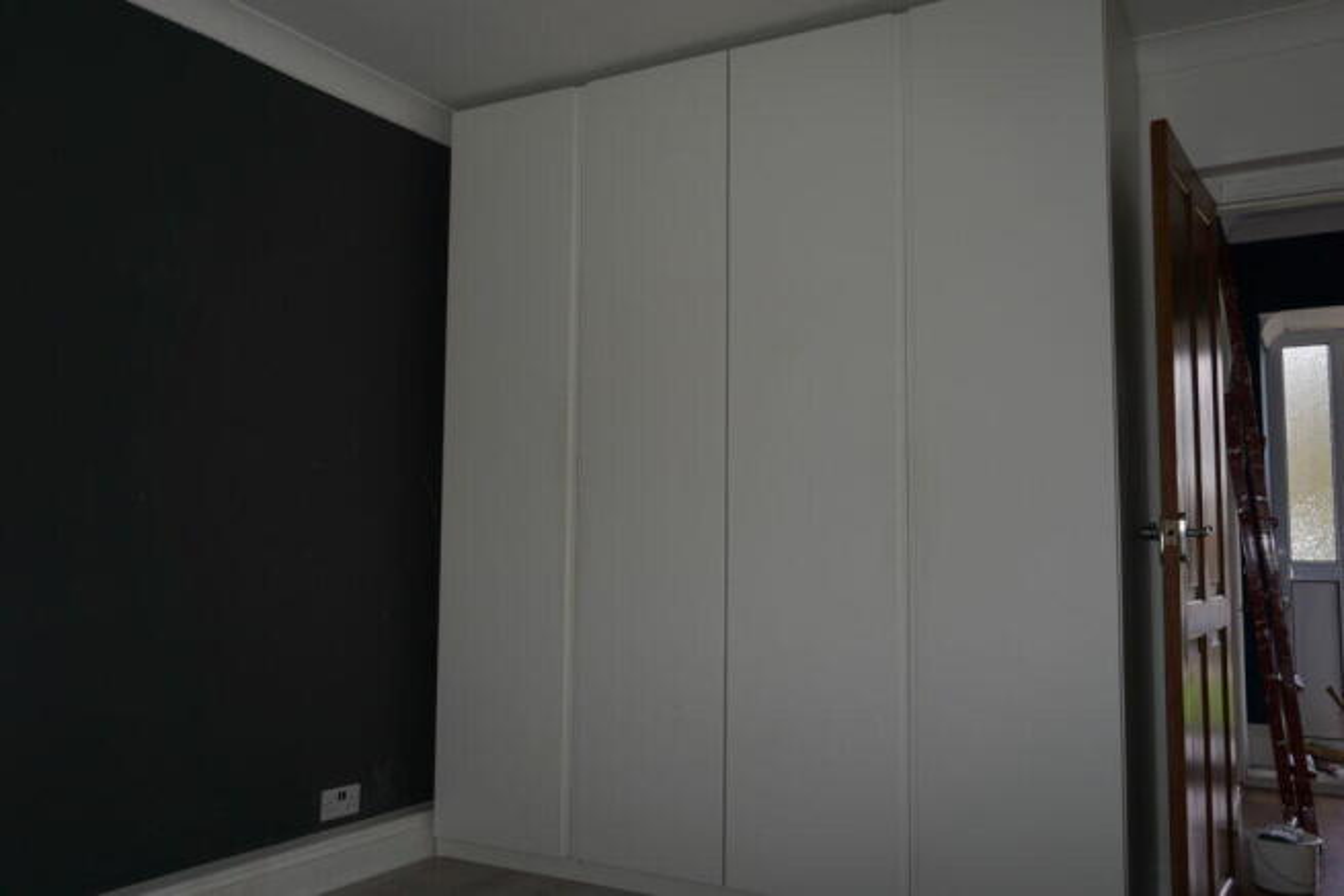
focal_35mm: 30
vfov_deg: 43.6
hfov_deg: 61.9
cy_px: 448
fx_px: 1120
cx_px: 672
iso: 100
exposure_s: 1/60
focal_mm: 20
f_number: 4
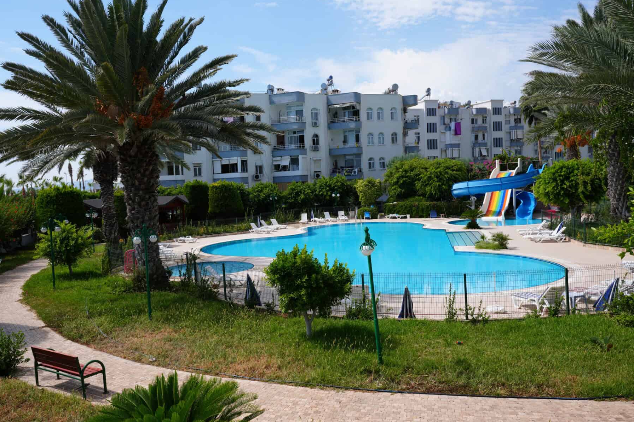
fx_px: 563
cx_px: 282
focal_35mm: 32
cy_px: 217
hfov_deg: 58.6
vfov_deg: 41.1
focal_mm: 28
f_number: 10
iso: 100
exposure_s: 1/160
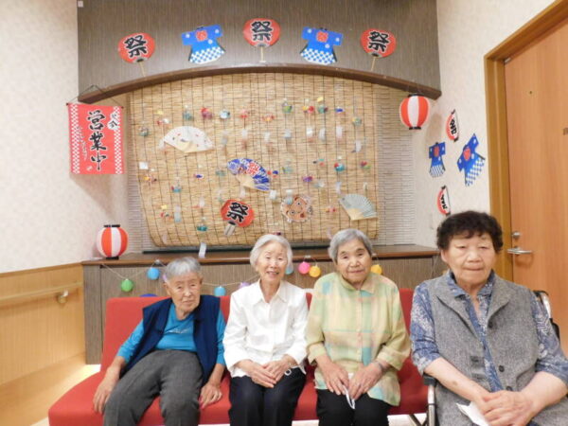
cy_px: 213
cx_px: 284
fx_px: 377
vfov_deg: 58.9
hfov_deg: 73.9
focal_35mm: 23
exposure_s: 1/30
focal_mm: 4
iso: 400
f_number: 3
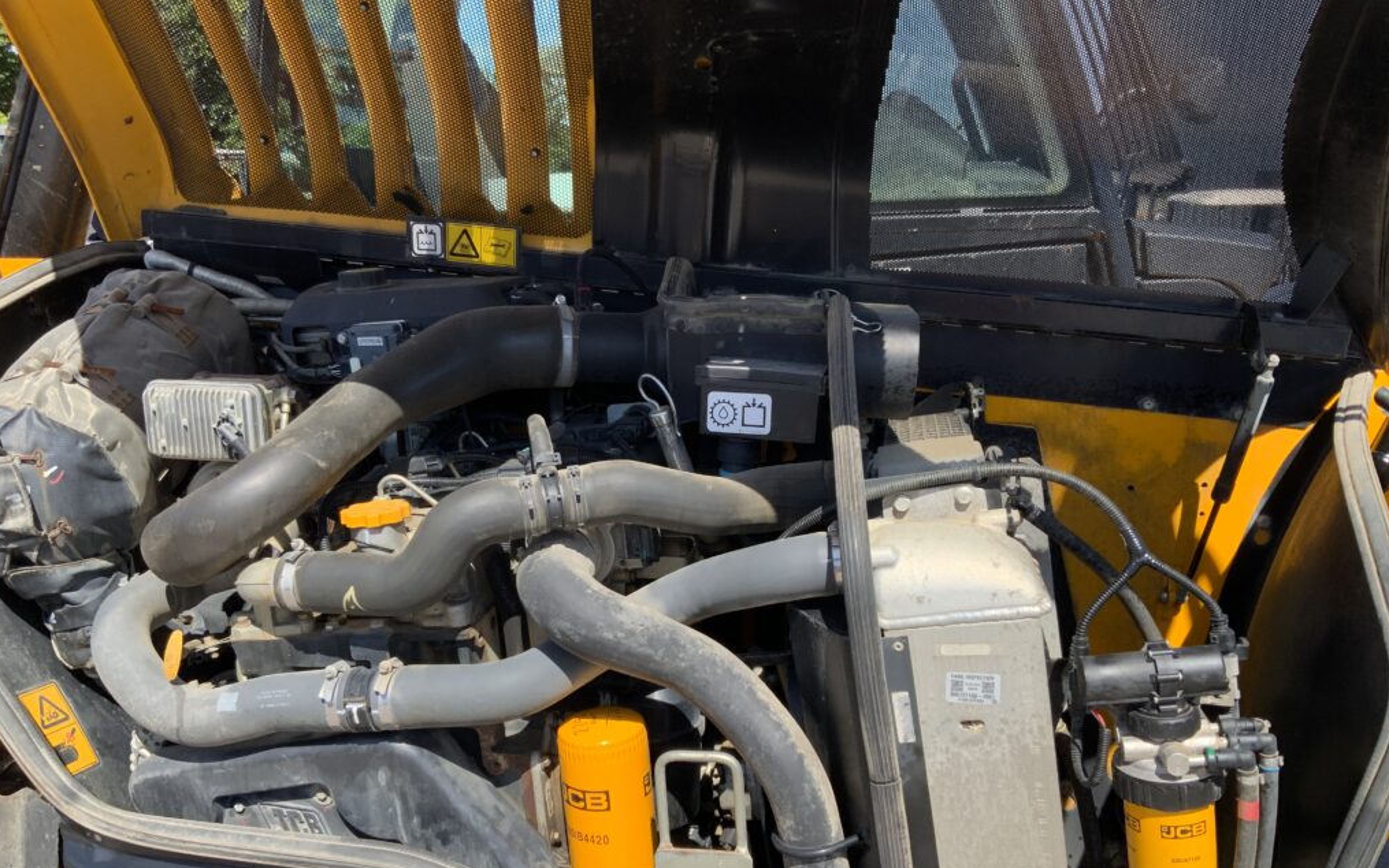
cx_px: 692
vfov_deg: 40.5
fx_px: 1174
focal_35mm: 31
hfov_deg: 61.2
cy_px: 514
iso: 16
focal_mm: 3
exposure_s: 1/657
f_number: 1.8
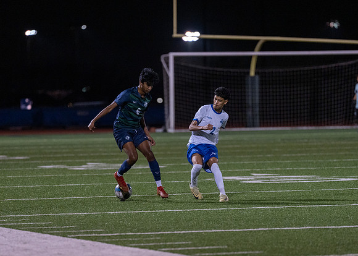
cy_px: 150
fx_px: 2789
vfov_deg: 5.2
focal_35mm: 274
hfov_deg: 7.3
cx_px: 147
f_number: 2.8
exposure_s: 1/1250
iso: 2500
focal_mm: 200
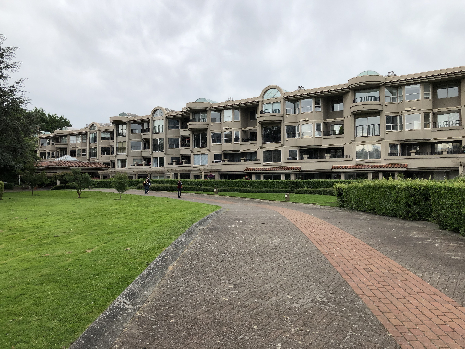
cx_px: 232
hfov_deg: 63.4
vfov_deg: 49.7
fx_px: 376
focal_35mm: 28
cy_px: 174
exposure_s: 1/857
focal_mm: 3.99
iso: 20
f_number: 1.8
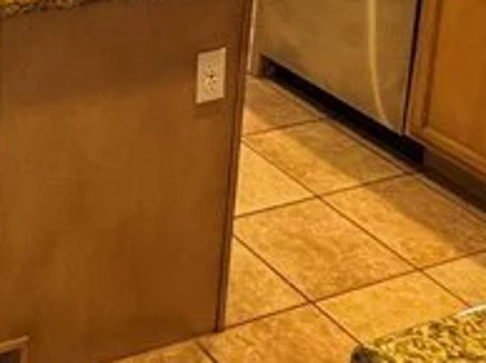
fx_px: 1038
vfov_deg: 17.7
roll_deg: -0.3
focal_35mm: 74
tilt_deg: -12.5
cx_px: -108
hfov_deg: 23.9
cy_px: -188
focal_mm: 2.22
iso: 200
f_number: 2.2
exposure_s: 1/60
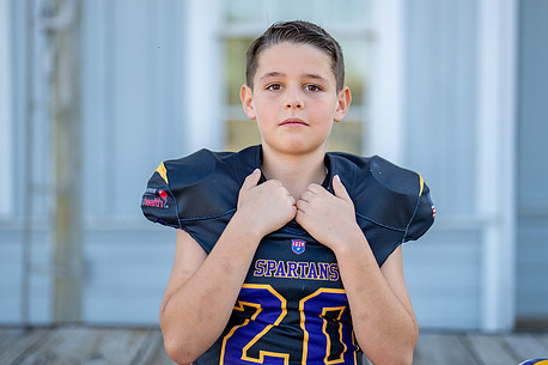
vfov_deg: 20.9
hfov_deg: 31.0
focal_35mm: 65
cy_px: 173
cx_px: 289
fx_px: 989
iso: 100
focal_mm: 50
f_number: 1.2
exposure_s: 1/2000
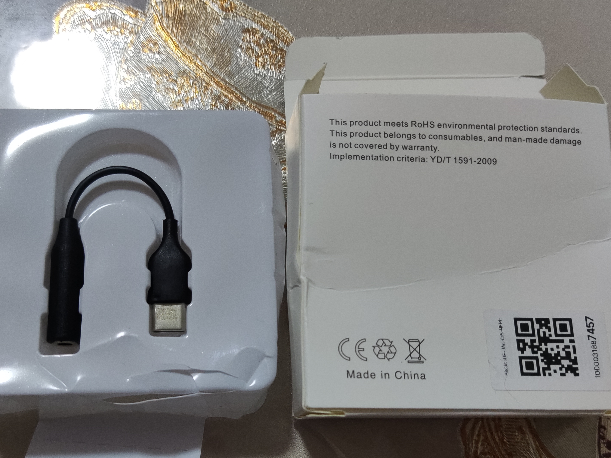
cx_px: 258
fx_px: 618
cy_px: 305
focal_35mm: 35
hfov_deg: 52.4
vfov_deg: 40.2
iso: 254
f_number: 1.79
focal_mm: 4.71
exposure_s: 1/40
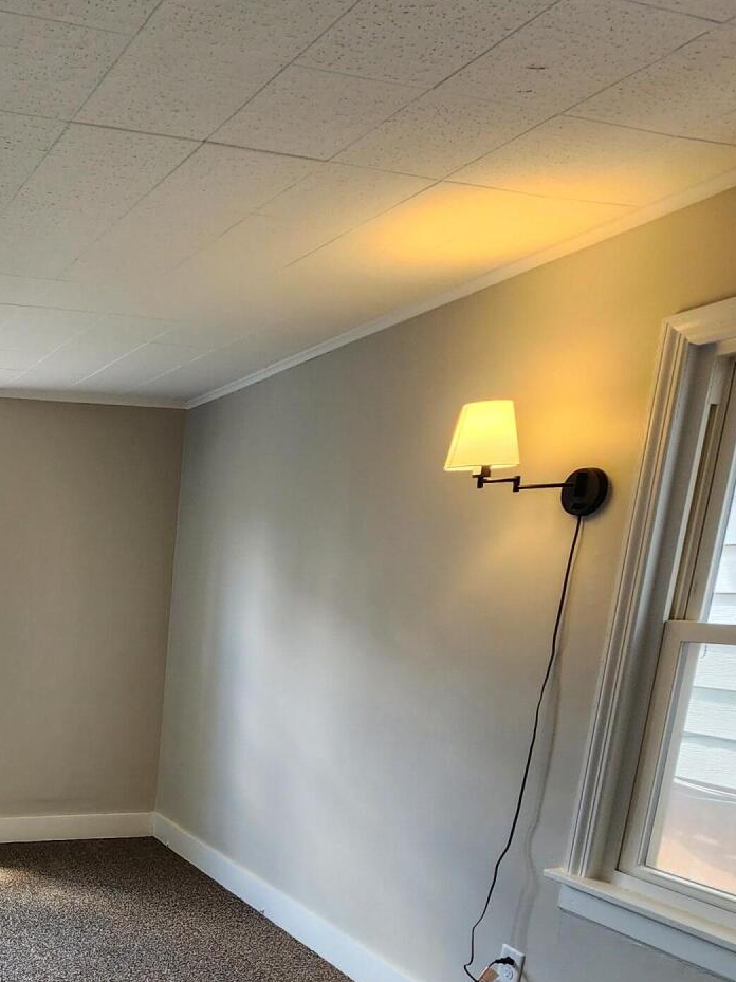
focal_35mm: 28
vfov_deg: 59.2
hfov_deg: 41.4
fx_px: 794
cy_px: 766
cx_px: -41
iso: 100
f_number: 2.2
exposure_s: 1/60
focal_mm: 2.2
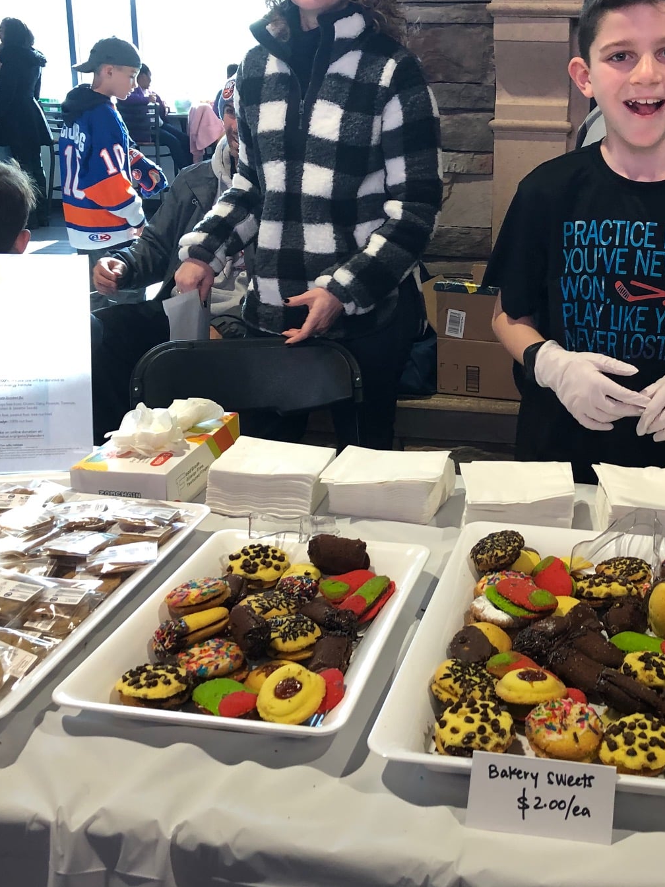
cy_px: 399
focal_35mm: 42
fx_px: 1076
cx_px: 493
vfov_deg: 44.7
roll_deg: -1.9
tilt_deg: -17.1
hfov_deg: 33.7
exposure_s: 1/120
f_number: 1.8
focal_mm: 3.99
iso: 125
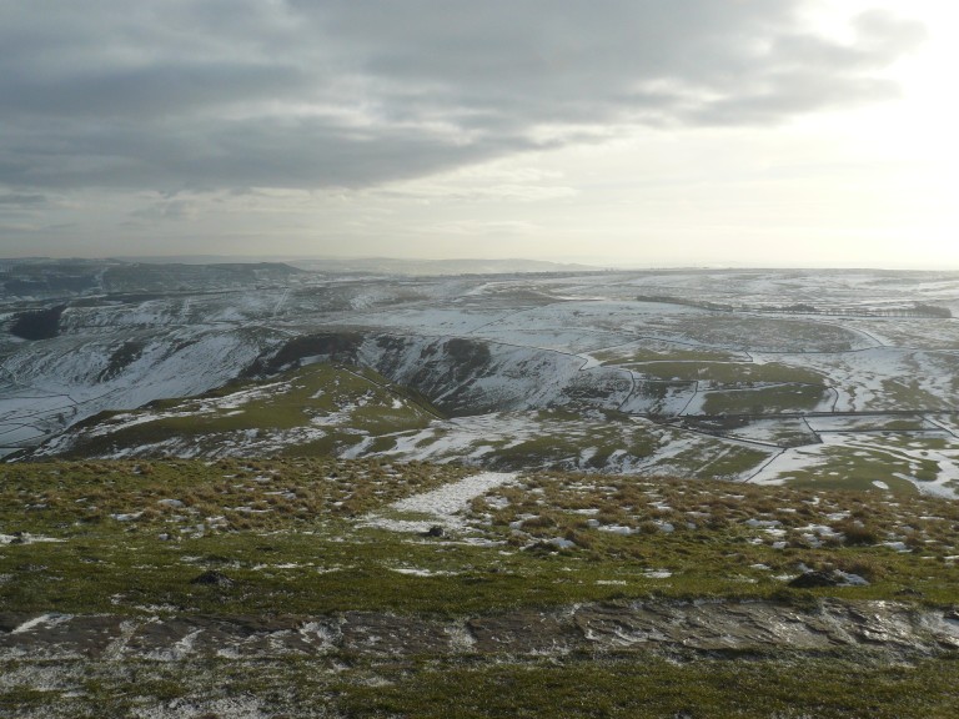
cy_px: 360
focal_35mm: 36
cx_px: 480
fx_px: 997
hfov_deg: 51.4
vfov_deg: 39.7
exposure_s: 1/500
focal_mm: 6
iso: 100
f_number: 5.6
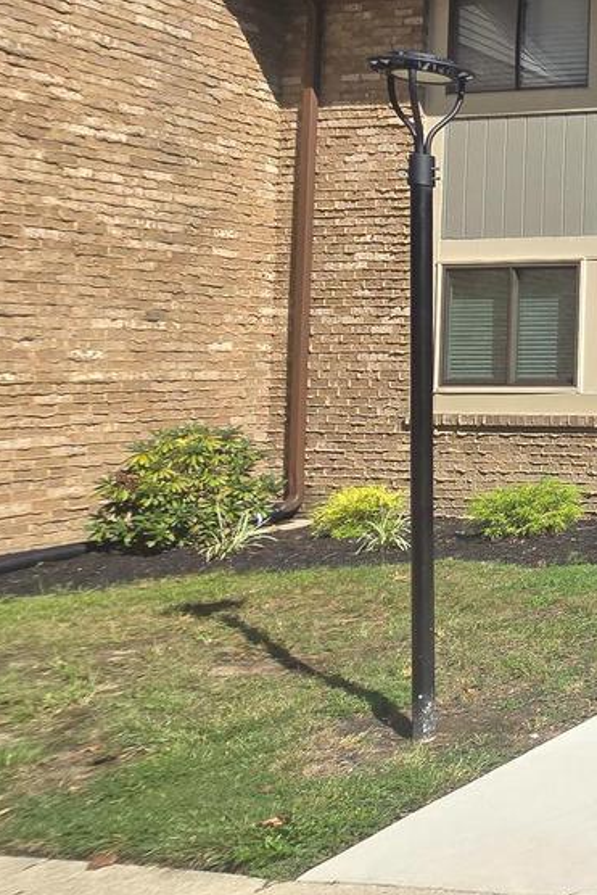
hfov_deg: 21.0
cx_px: 1125
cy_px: 351
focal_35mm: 35
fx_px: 870
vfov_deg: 54.0
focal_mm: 2.2
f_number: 2.2
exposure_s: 1/2077
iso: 50
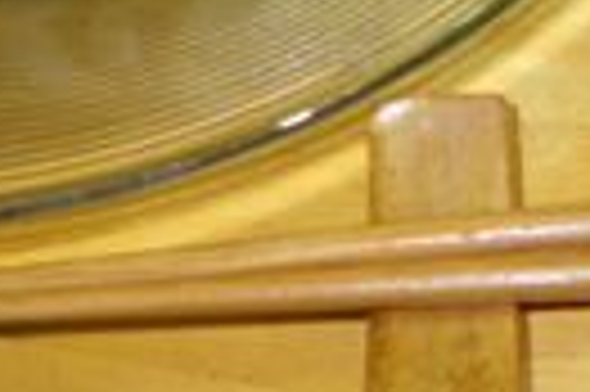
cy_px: -270
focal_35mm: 89
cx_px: 468
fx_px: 1457
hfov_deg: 22.6
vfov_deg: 13.9
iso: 250
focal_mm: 5
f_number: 3.5
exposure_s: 1/50
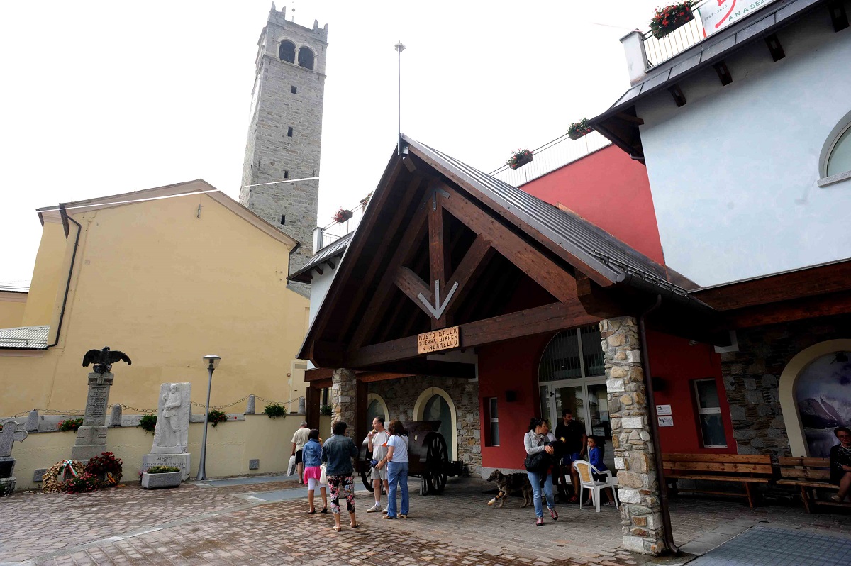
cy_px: 283
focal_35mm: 20
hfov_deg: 84.0
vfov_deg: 61.8
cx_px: 426
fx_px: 472
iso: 640
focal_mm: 20
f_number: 10
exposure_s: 1/125
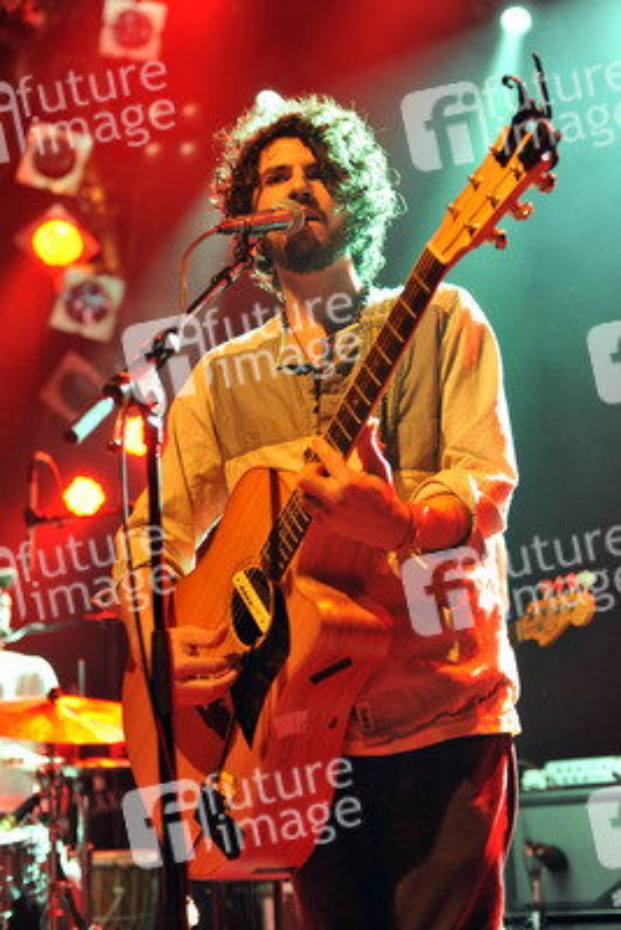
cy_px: 465
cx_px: 310
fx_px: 1293
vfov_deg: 39.6
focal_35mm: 50
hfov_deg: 27.0
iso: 2500
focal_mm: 50
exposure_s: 1/160
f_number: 2.8
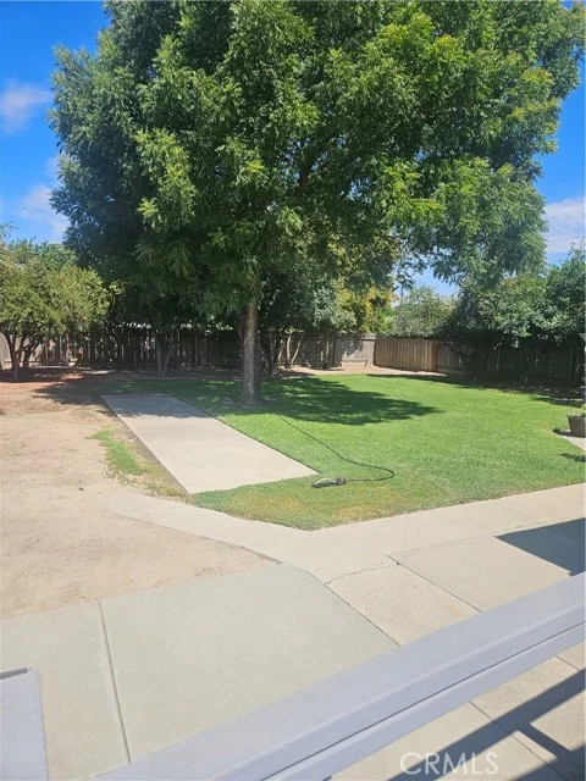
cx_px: 293
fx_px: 519
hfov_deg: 58.9
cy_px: 390
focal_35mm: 23
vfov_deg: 73.9
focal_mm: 5.4
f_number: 1.8
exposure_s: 1/2277
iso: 25
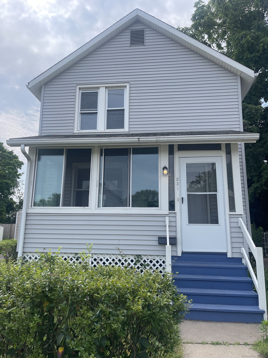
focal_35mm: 25
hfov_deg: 54.9
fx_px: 258
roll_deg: -1.0
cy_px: 179
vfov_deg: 69.4
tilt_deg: +11.2
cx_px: 134
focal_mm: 5.1
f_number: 1.6
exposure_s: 1/2123
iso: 32
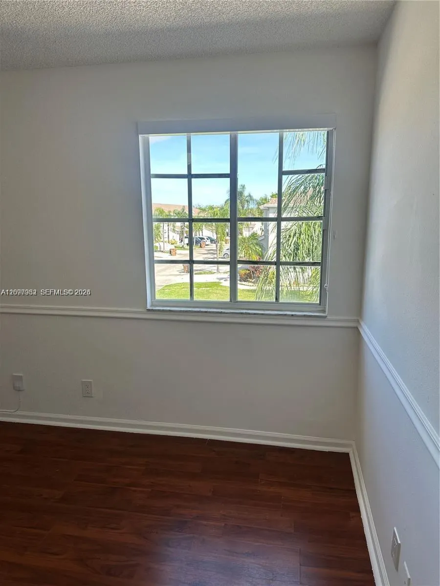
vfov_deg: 71.6
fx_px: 407
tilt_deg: -8.9
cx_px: 220
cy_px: 293
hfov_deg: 56.8
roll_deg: +1.0
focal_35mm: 24
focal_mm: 6.86
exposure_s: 1/521
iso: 80
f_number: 1.78
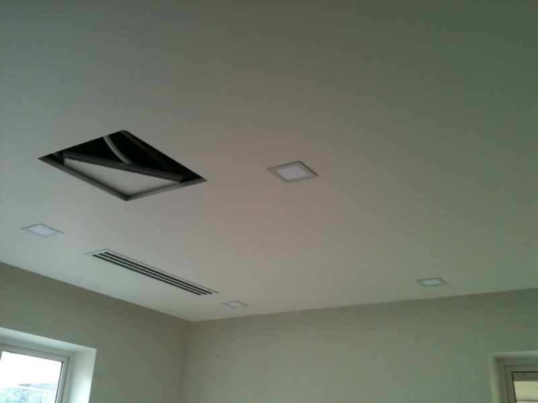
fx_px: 544
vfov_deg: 40.7
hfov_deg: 52.6
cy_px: 202
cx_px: 269
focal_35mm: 35
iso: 80
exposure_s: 1/24
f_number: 2.8
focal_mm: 3.85
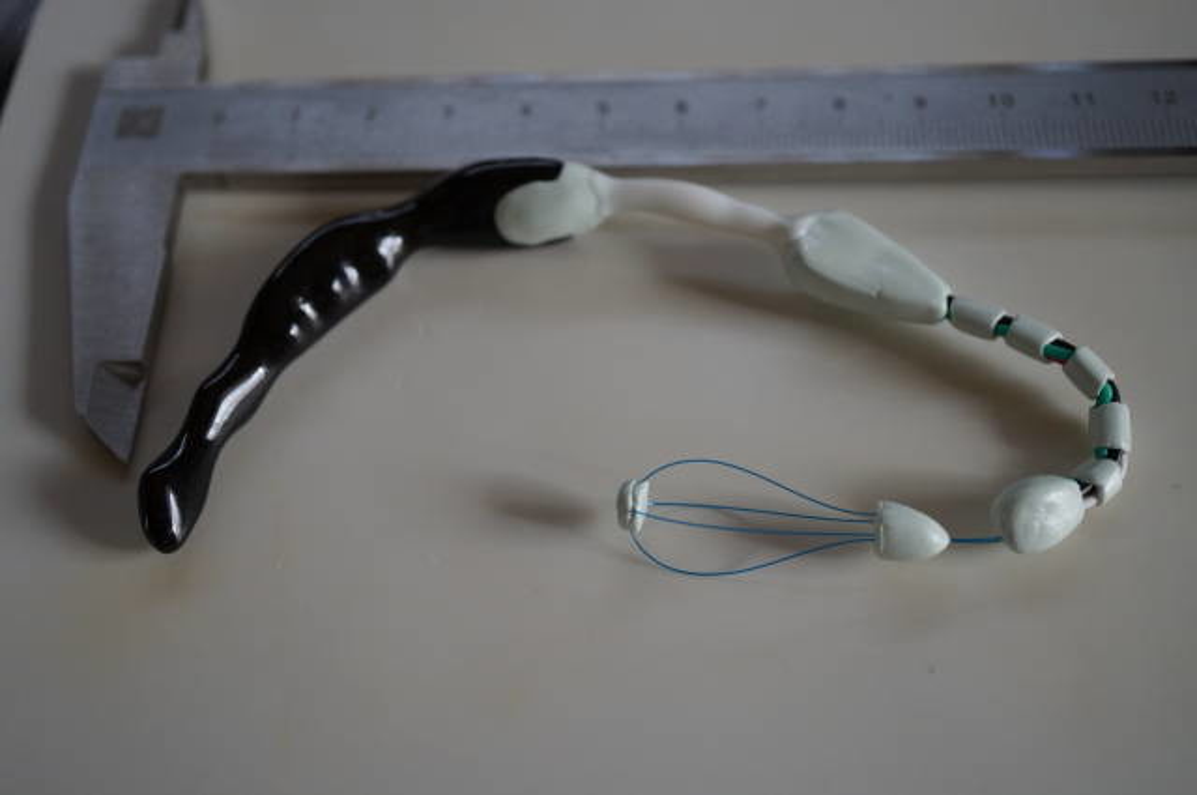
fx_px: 1494
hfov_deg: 43.7
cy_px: 398
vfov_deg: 29.8
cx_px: 598
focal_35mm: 45
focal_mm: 30
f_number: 4
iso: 800
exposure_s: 1/160
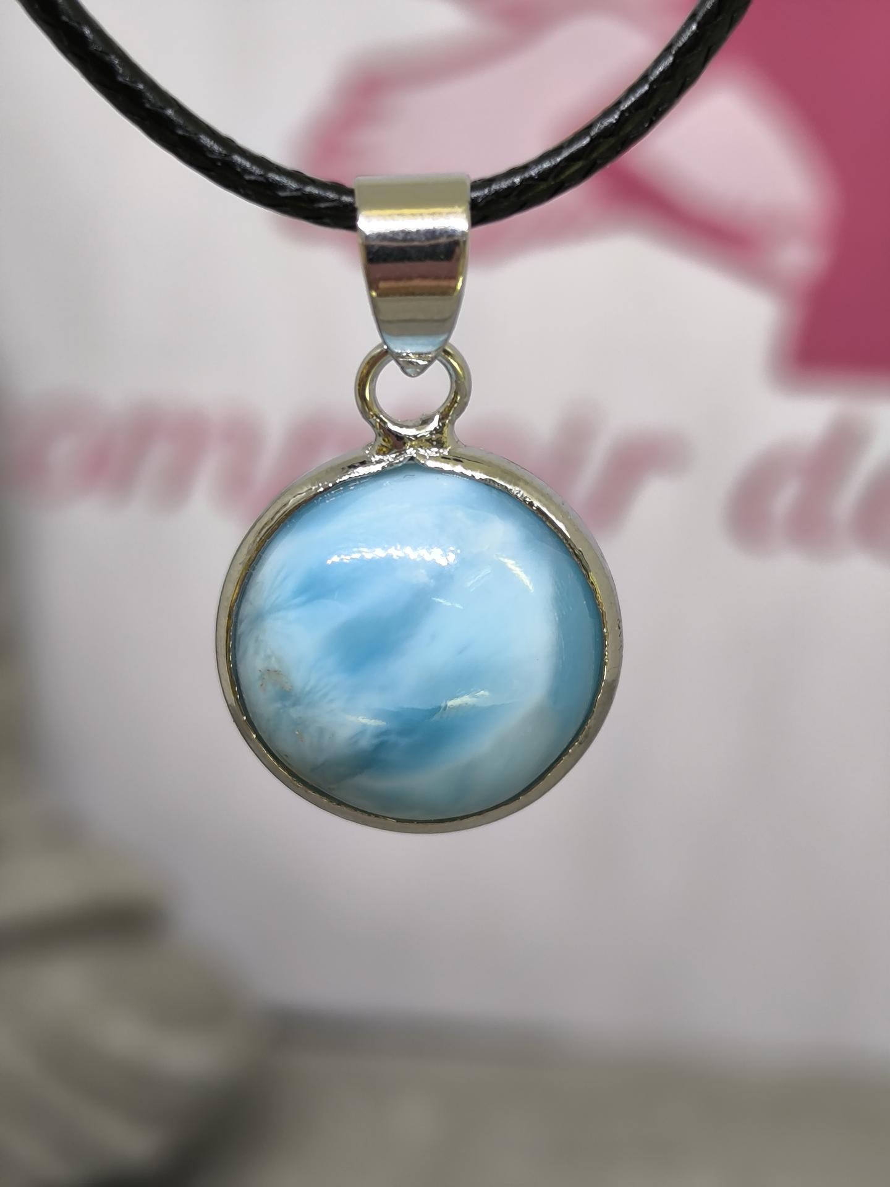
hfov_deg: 15.9
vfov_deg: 21.1
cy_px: 594
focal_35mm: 93
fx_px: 3188
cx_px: 445
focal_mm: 6.14
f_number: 1.65
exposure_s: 1/50
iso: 64
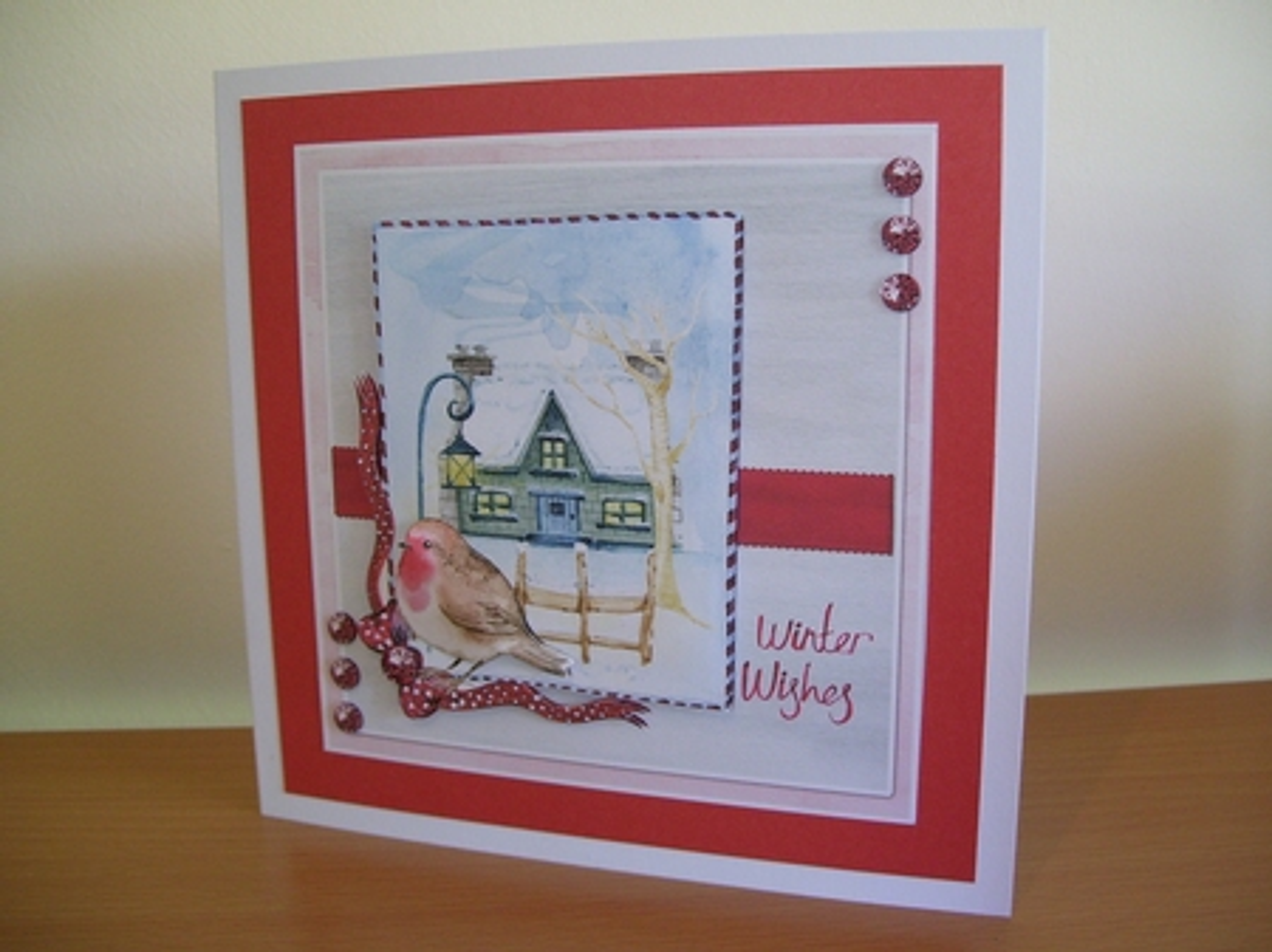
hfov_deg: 51.4
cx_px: 636
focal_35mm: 36
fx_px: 1322
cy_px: 476
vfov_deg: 39.6
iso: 160
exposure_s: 1/30
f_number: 2.7
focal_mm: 6
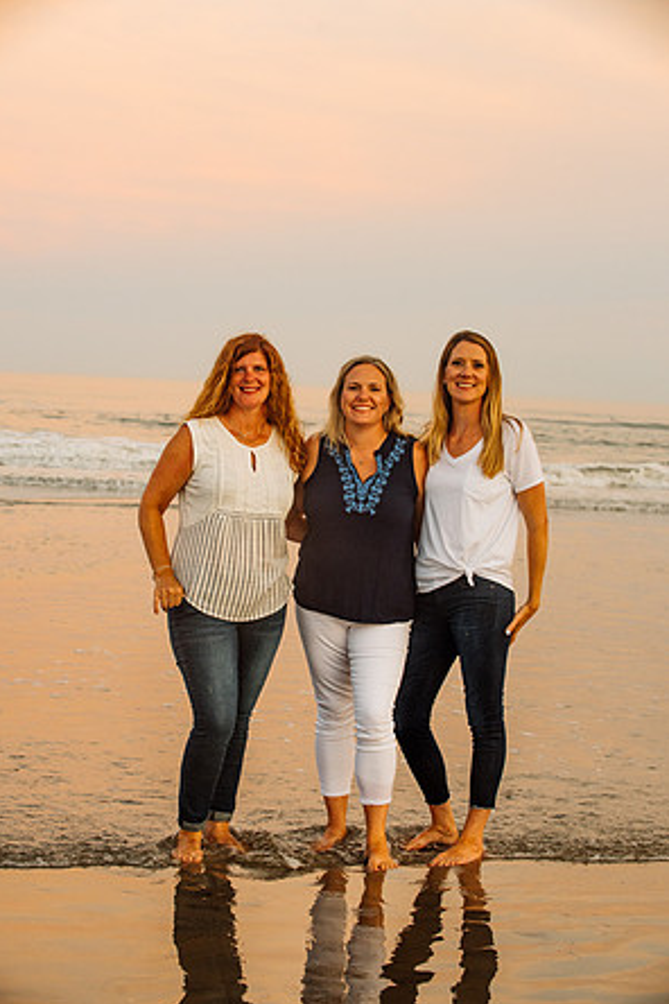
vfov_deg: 25.1
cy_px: 507
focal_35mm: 81
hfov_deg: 16.9
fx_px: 2258
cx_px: 334
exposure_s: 1/100
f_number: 6.3
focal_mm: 80
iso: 800
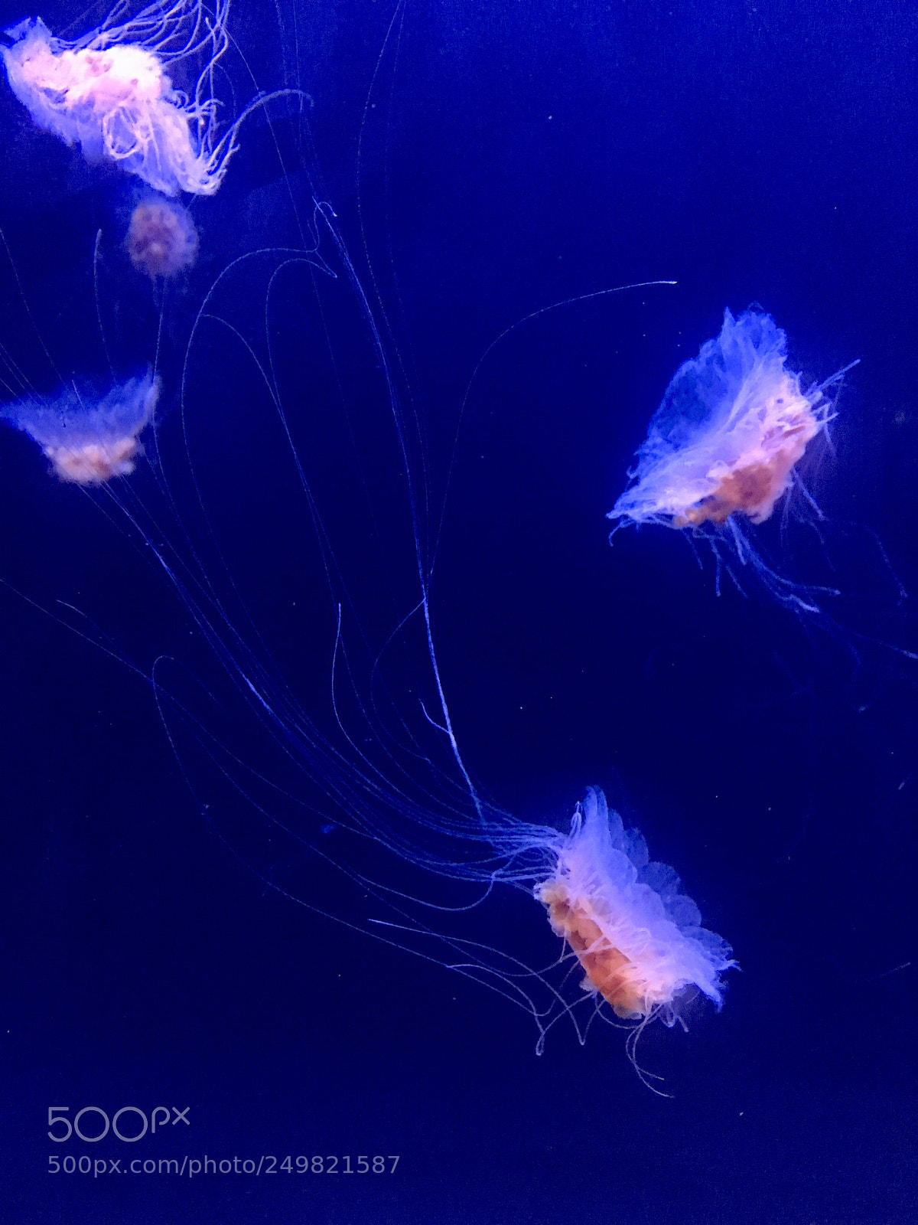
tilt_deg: -1.1
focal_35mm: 29
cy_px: 612
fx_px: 1025
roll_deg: -1.7
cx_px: 459
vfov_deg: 61.7
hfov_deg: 48.2
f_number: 2.2
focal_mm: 4.15
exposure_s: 1/15
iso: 320
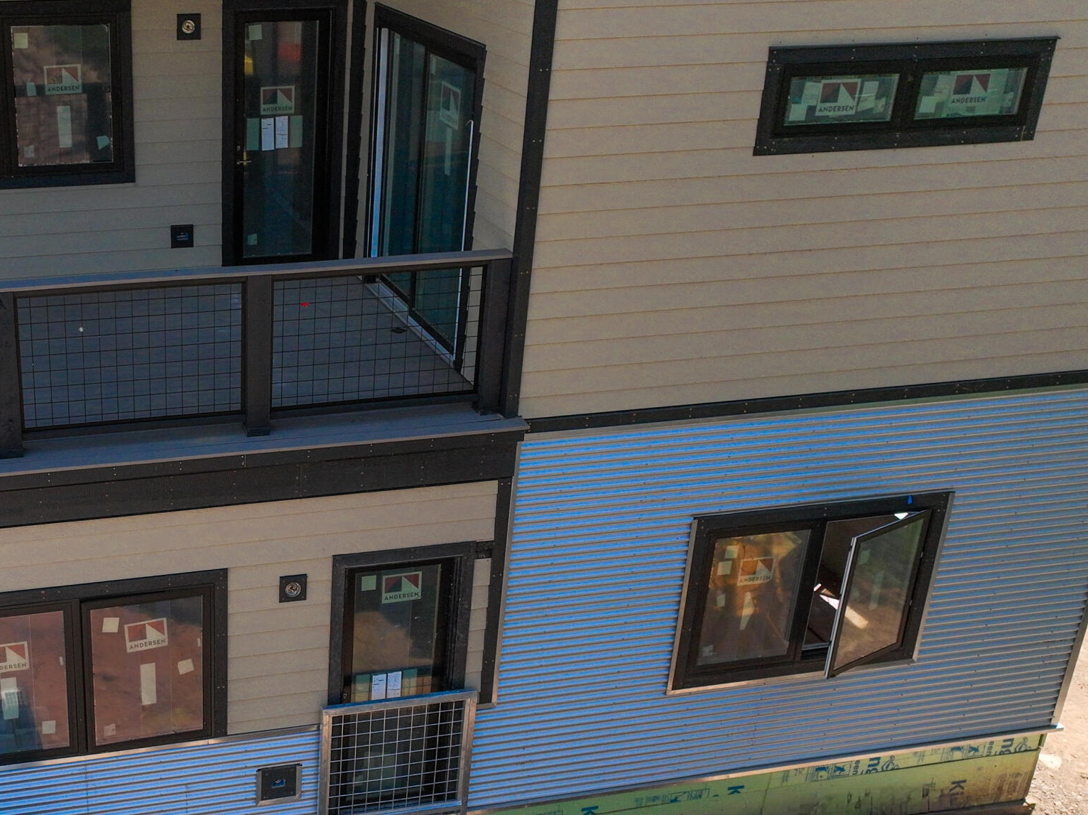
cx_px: 228
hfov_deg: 39.0
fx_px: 1476
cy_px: 511
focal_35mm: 47
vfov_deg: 30.7
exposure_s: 1/2500
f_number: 2.8
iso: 190
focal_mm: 12.29
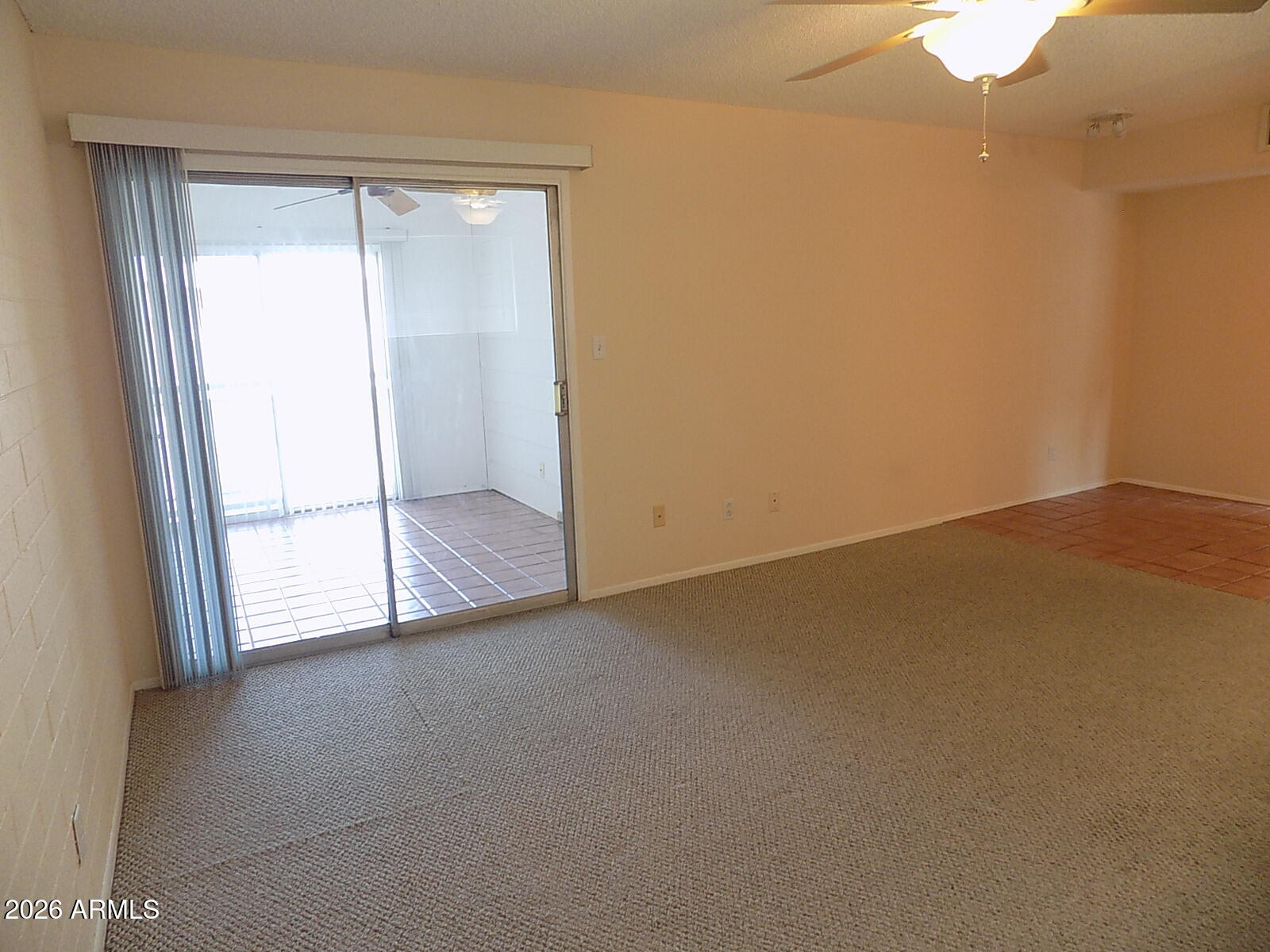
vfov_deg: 58.9
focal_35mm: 23
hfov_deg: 73.9
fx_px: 844
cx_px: 635
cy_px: 476
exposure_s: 1/30
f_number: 3.1
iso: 160
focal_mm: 4
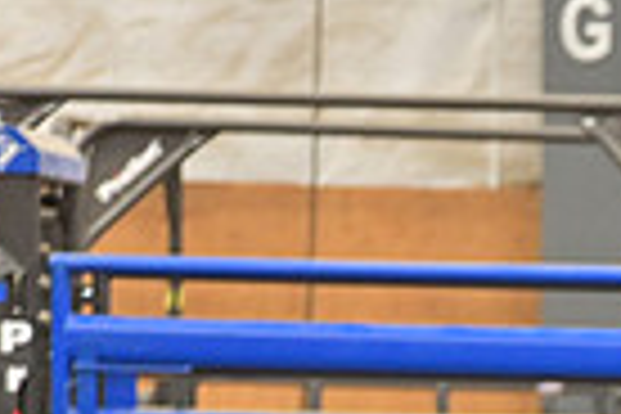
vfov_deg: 1.9
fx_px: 12678
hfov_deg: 2.8
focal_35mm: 735
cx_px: 1094
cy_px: 857
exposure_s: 1/200
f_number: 3.5
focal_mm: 175
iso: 2500
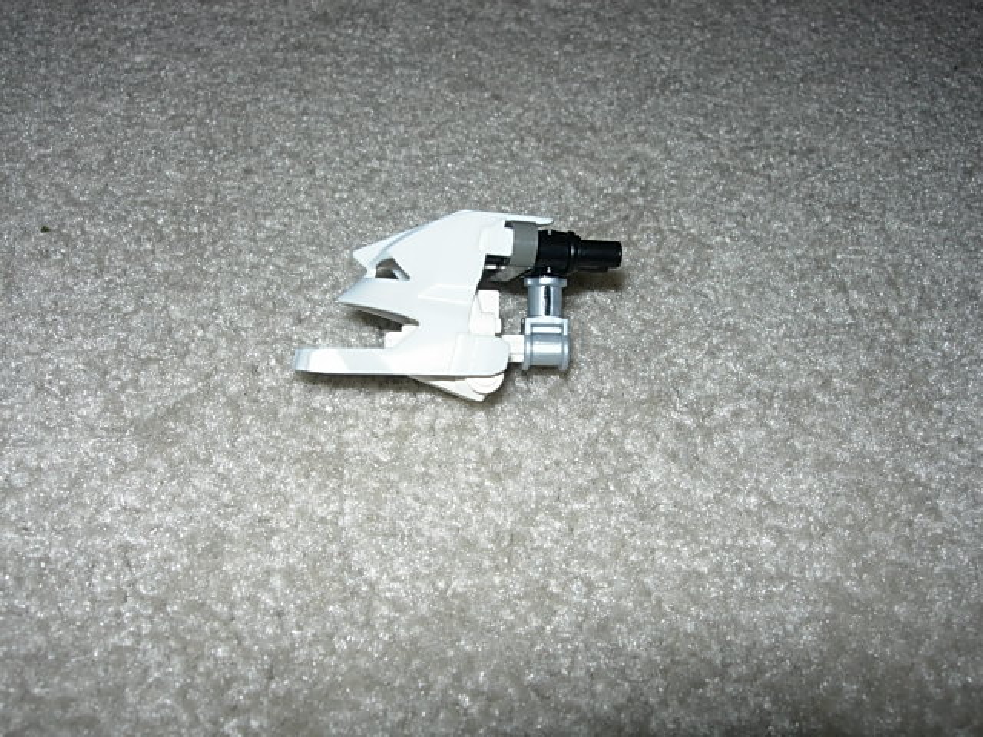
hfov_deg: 49.0
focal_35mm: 38
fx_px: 1079
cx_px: 492
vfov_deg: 37.7
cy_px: 368
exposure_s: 1/64
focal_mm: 7.8
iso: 79
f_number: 4.8
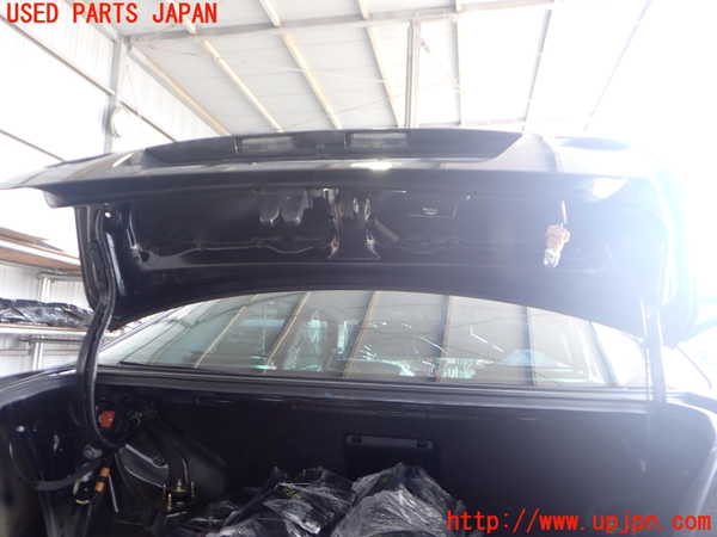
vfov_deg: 46.8
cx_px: 358
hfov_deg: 60.0
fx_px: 621
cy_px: 268
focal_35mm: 30
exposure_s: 1/80
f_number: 2.3
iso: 200
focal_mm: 5.4
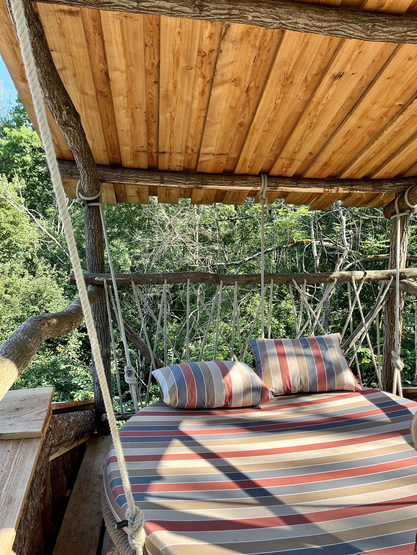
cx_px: 208
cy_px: 278
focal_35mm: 26
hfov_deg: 53.1
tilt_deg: -6.9
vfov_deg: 67.3
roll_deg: -0.4
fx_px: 418
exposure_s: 1/401
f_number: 1.6
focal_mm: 5.1
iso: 50
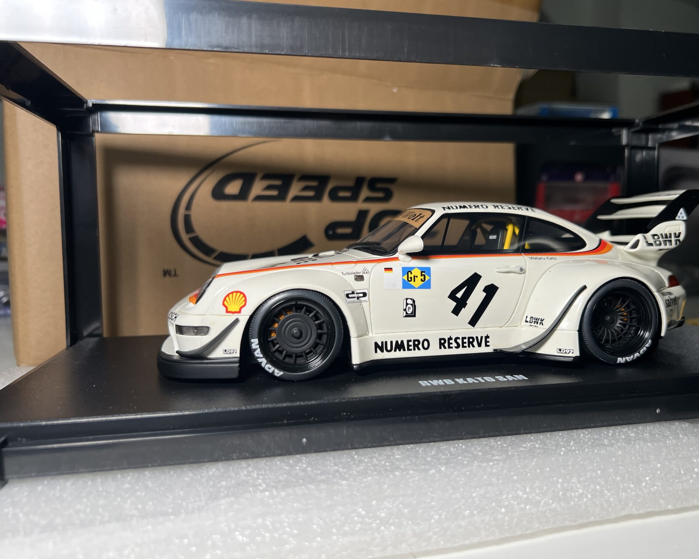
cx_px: 383
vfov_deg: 51.5
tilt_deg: -4.3
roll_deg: +0.8
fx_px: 579
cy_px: 271
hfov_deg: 62.1
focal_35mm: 28
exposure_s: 1/120
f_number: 1.5
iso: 125
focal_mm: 5.7
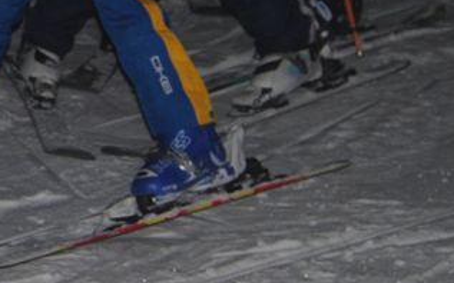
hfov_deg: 10.1
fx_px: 2487
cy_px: -4
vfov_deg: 6.5
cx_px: -241
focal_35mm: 201
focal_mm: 26
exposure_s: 1/60
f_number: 4
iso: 200
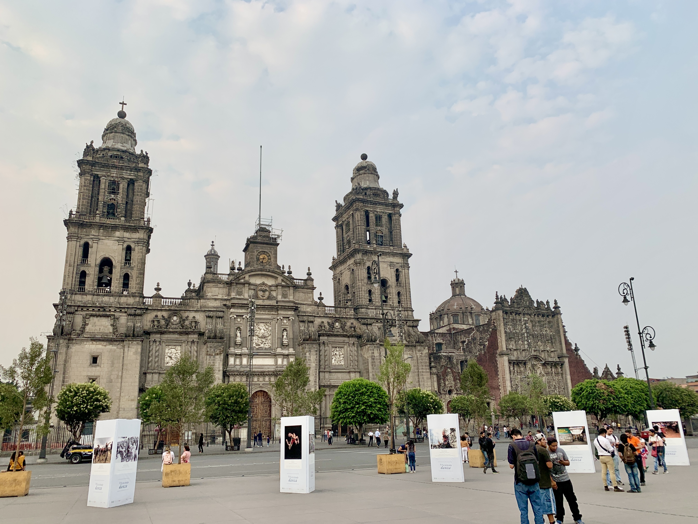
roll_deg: +1.9
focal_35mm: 26
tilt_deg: +17.3
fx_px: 524
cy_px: 262
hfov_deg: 67.3
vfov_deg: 53.1
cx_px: 349
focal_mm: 4.25
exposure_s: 1/1149
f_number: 1.8
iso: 25
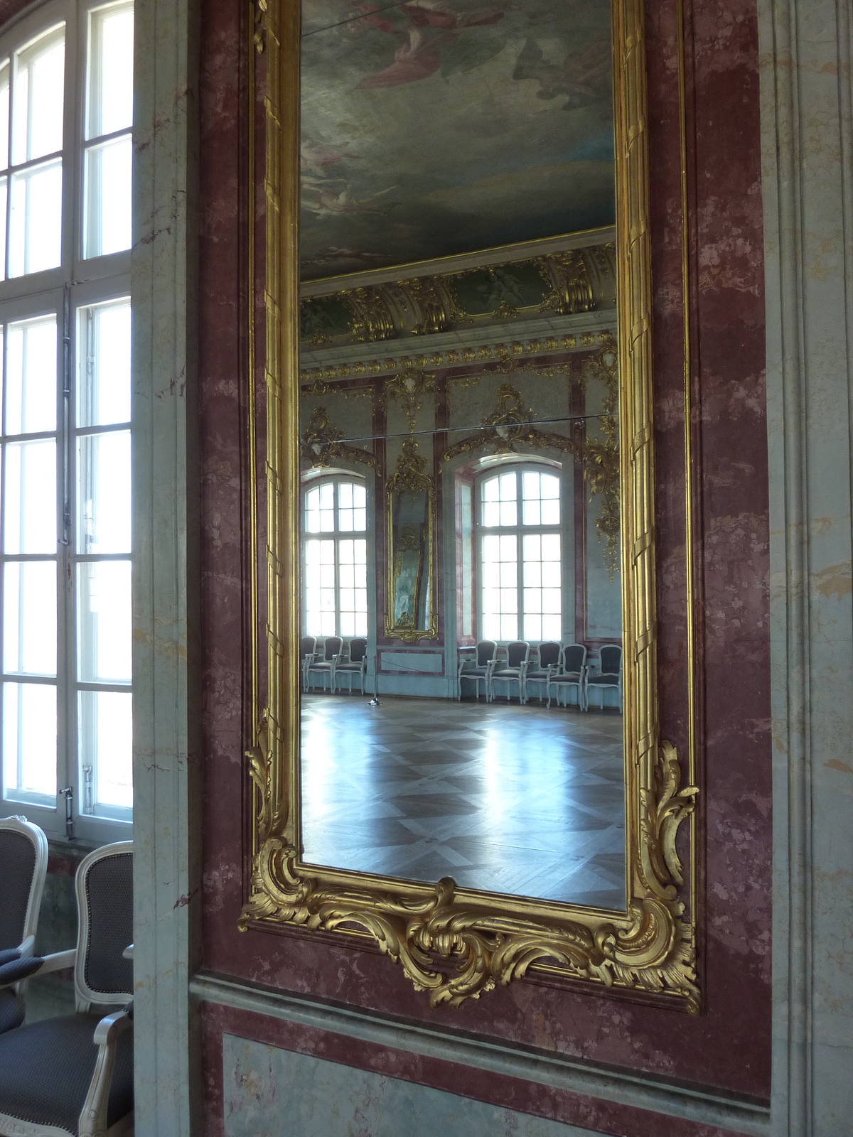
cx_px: 426
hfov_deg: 48.2
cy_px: 568
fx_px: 953
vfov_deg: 61.7
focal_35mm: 29
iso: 160
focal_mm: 4.7
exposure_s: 1/30
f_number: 3.4
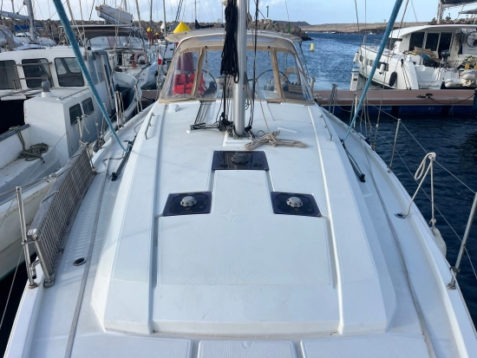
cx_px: 238
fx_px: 358
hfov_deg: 67.3
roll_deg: -0.6
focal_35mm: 26
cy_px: 179
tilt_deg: -22.1
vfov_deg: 53.1
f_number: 1.6
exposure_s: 1/2410
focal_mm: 5.1
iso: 50
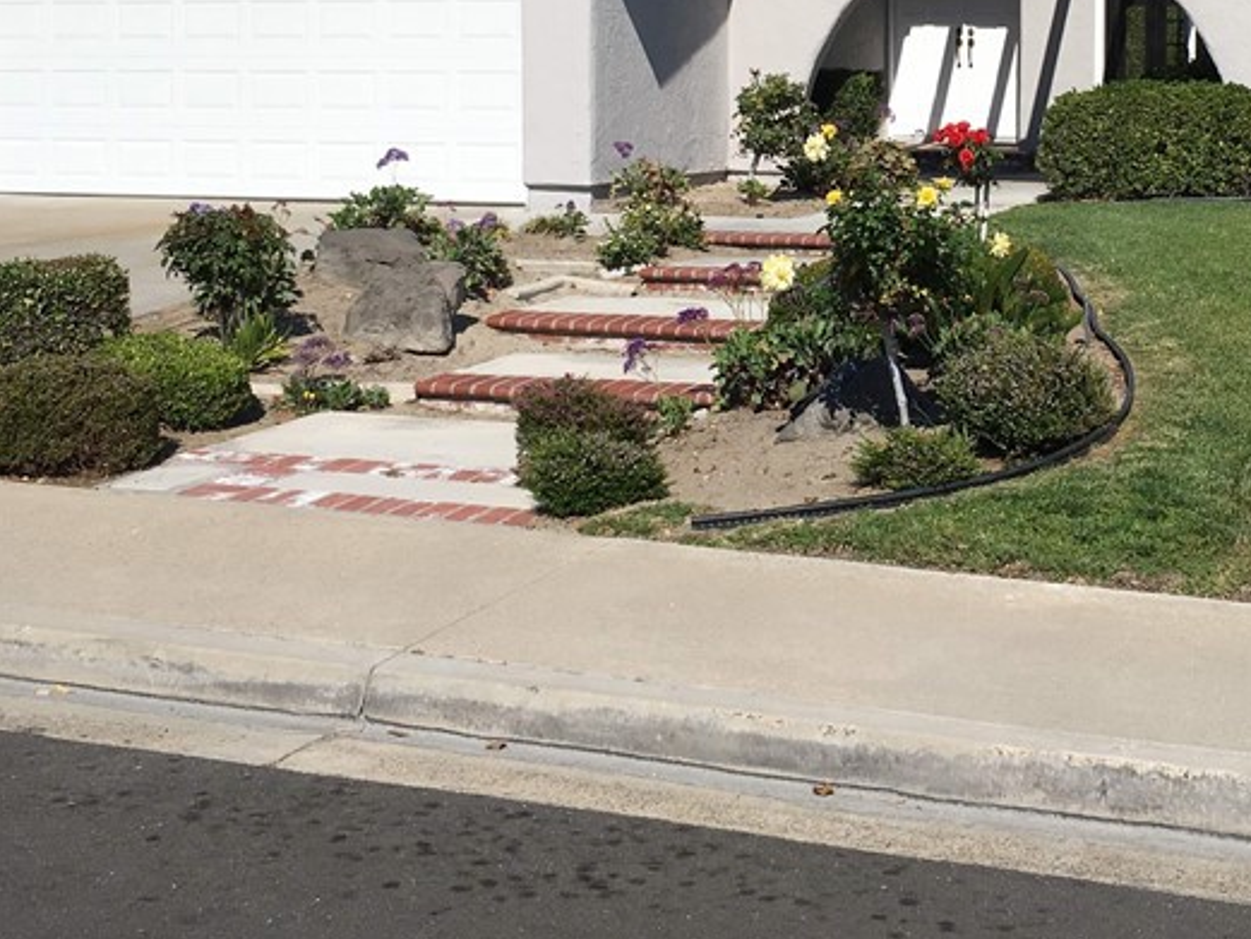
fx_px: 2060
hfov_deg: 33.2
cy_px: 142
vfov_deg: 25.1
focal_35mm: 57
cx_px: 917
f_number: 2.2
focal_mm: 4.15
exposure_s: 1/2653
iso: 25
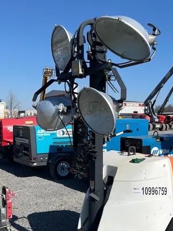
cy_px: 177
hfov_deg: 30.3
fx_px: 320
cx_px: 93
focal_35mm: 48
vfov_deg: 38.5
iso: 50
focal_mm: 5.1
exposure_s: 1/4854
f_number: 1.6
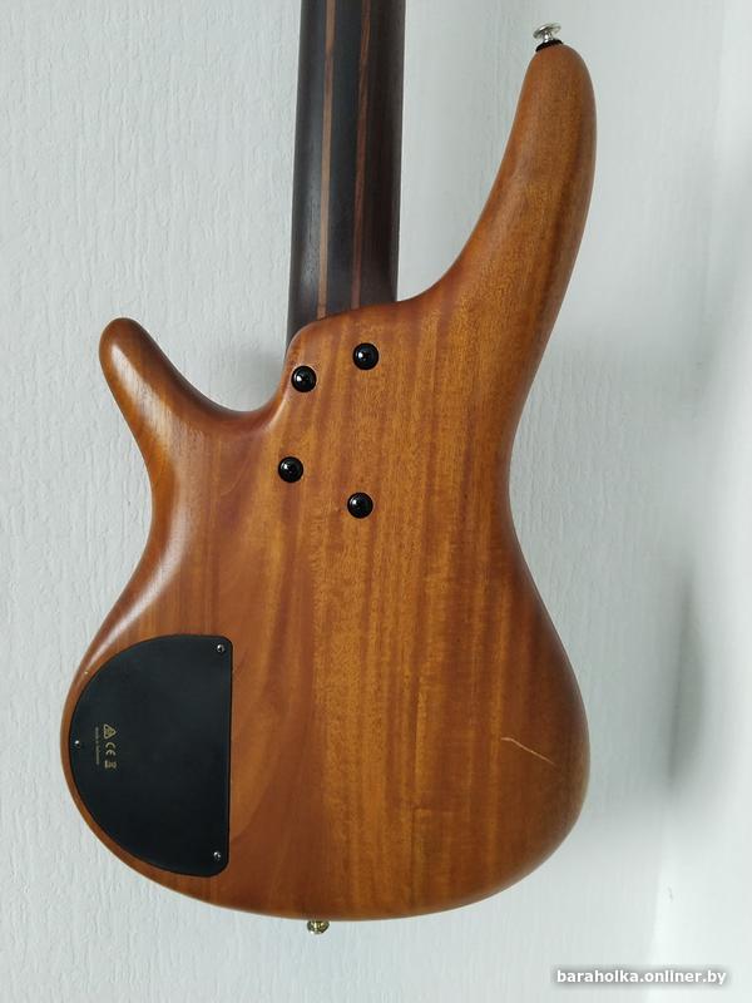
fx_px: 753
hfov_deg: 53.1
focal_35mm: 26
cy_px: 502
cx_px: 376
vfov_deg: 67.3
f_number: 1.8
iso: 1016
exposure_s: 1/24
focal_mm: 4.05
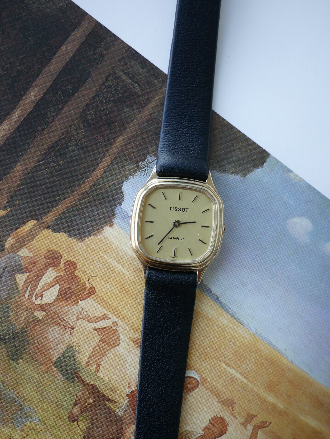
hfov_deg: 22.3
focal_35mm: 66
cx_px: 165
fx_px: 838
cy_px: 220
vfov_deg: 29.4
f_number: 5.1
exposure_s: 1/80
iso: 250
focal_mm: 33
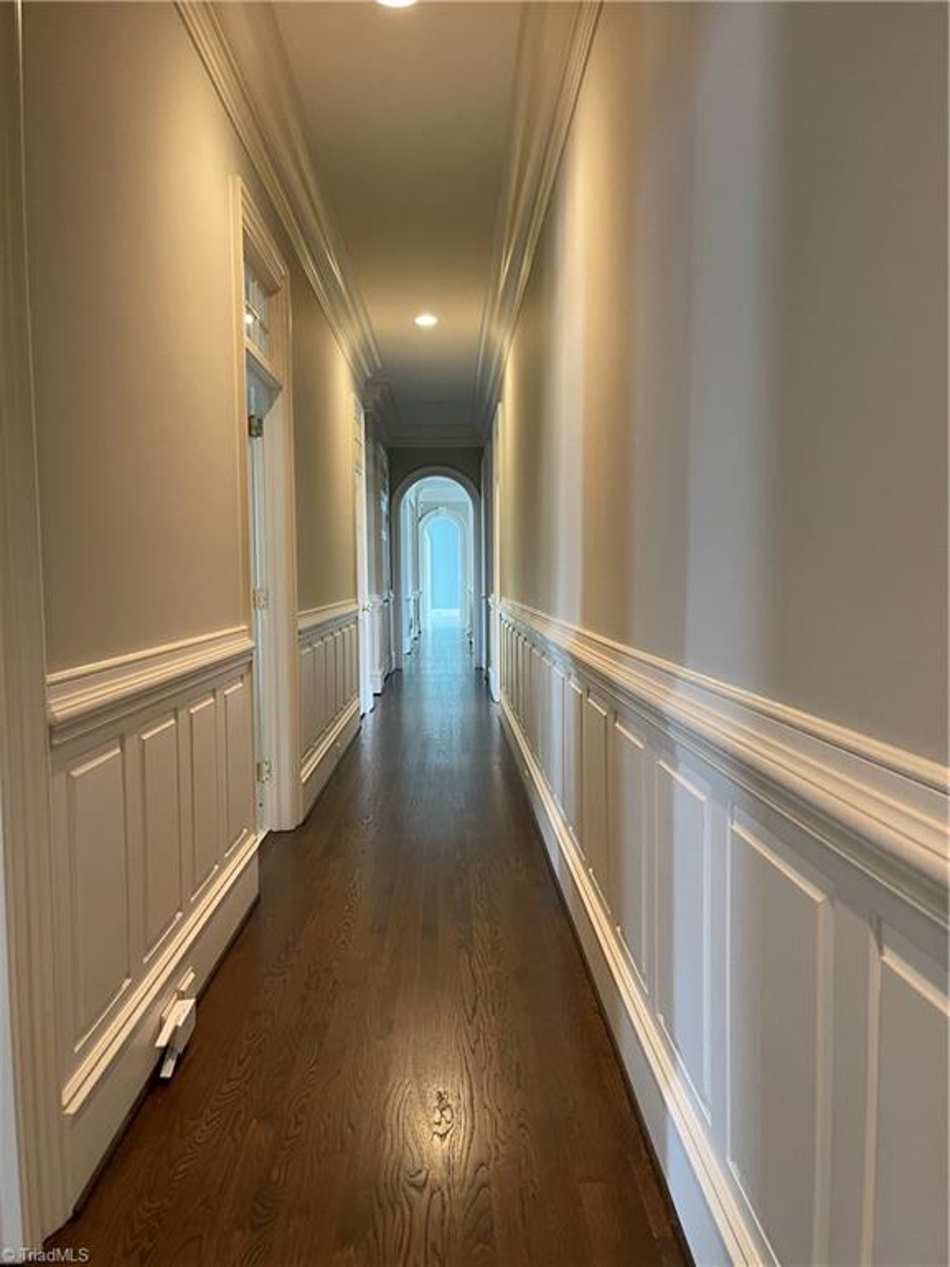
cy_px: 634
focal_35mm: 25
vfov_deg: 69.4
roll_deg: +1.2
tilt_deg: -5.2
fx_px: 915
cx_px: 475
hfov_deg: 54.9
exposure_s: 1/60
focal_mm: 5.1
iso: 320
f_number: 1.6
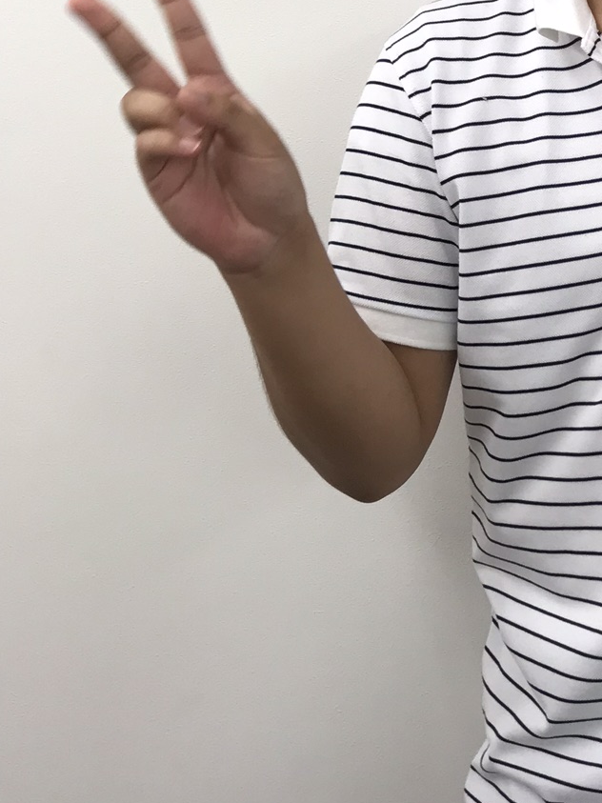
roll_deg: -0.2
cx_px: 724
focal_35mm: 68
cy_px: 100
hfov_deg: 20.2
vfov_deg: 27.7
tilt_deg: -5.0
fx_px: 1577
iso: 40
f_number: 1.8
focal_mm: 3.99
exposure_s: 1/100
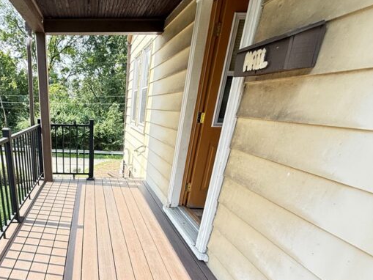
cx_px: 91
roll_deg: -0.8
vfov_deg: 59.2
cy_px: 194
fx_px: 237
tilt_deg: -20.2
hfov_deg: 70.9
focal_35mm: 22
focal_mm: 2.22
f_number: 2.2
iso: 64
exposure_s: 1/246
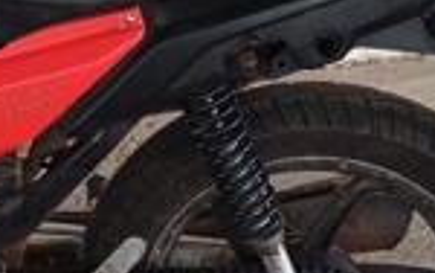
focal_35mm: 113
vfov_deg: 11.6
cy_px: 64
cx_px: -136
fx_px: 1341
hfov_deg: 17.3
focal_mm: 4.65
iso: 125
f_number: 1.8
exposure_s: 1/60
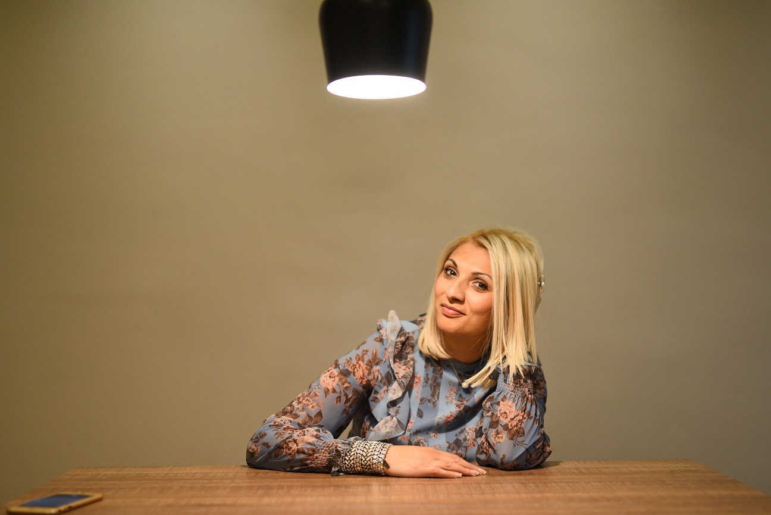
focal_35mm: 50
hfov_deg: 39.6
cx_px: 386
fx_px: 1071
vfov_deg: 27.0
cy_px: 258
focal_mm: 50
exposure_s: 1/160
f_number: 1.4
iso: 400
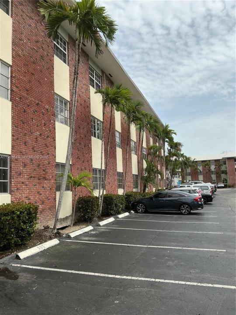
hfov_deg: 48.2
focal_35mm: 29
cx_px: 118
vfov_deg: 61.7
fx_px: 264
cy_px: 158
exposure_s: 1/1730
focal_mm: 3
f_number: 1.8
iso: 25
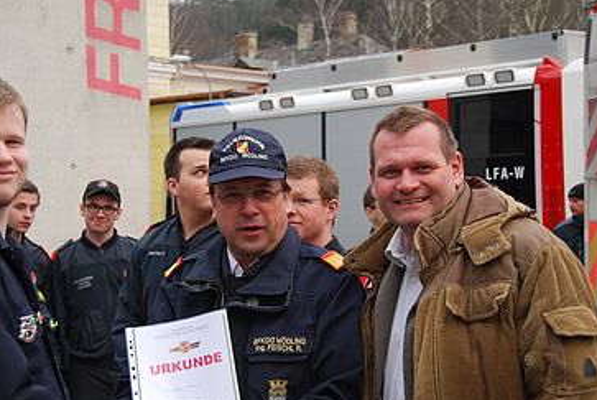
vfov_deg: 19.9
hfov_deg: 29.3
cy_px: 235
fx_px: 1140
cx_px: 257
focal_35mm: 69
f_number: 4.8
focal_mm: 35
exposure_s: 1/30
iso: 220
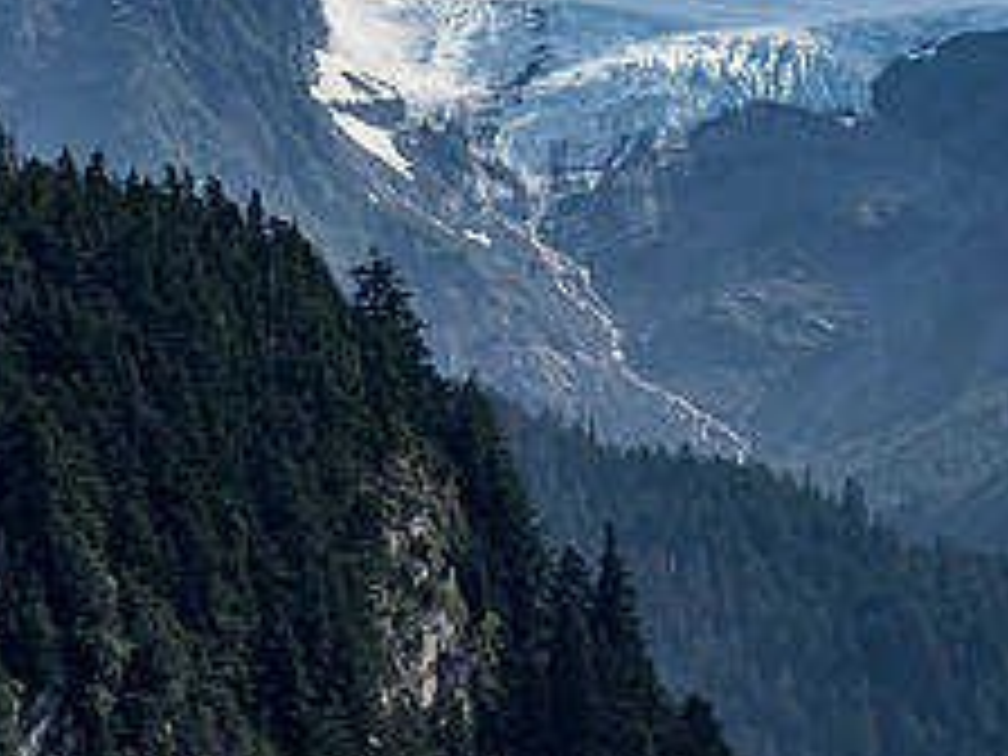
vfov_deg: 5.7
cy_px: 182
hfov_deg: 7.6
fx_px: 7542
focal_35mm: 259
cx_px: 590
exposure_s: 1/2000
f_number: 5
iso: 250
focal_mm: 50
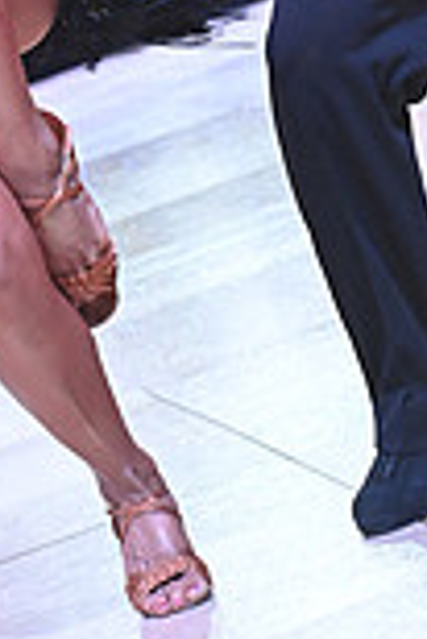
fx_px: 4668
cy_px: -178
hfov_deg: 5.2
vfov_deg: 7.7
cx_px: 81
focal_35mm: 263
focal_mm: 70
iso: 4000
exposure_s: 1/400
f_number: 7.1
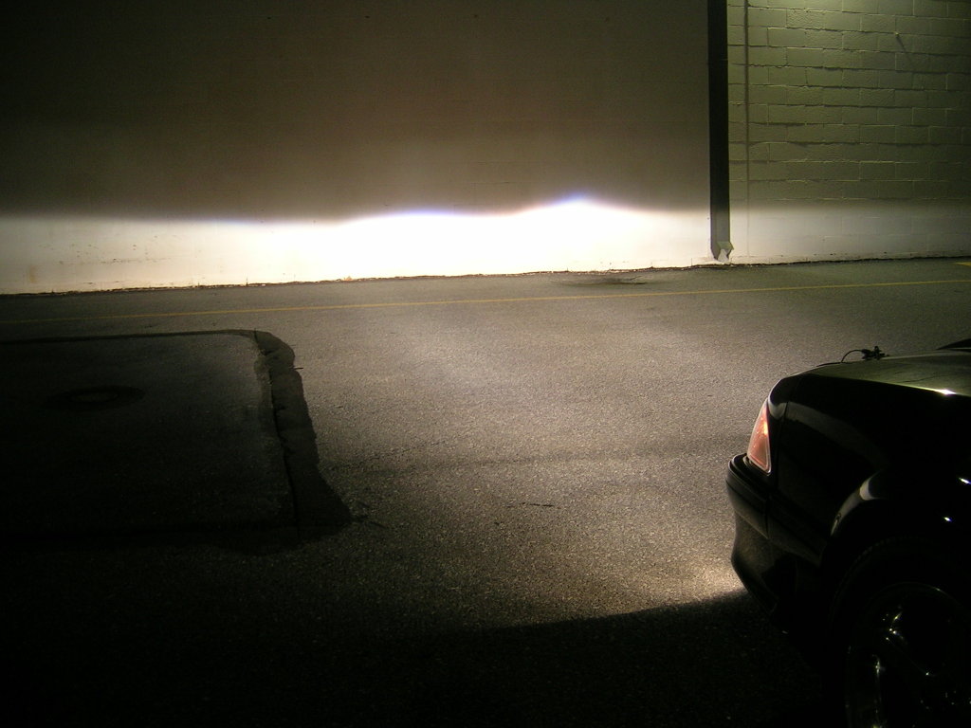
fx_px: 982
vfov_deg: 40.7
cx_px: 486
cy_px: 364
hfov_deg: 52.6
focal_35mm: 35
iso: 67
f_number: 2.8
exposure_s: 1/3.9
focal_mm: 5.4
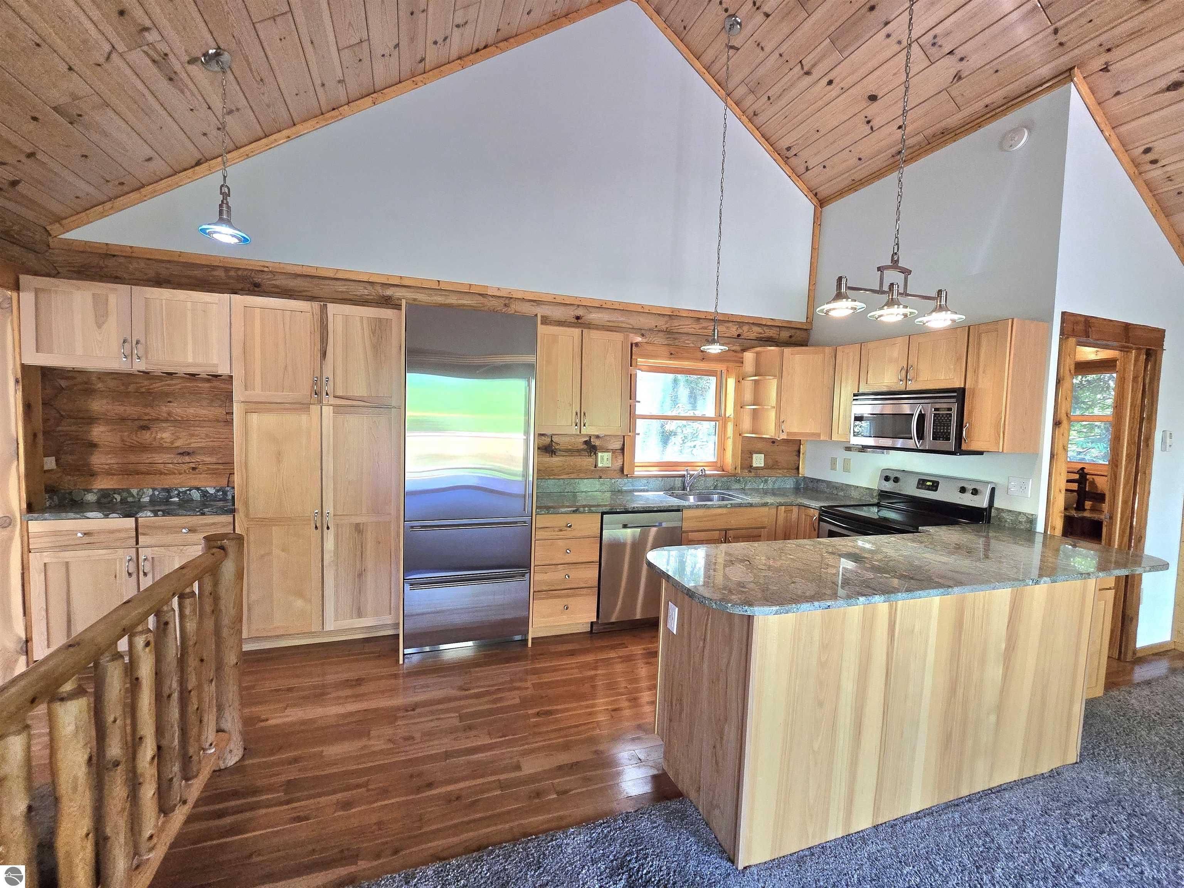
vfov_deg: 89.9
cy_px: 444
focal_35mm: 13
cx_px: 592
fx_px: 445
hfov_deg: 106.2
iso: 320
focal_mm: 2.2
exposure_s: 1/60.2
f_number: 2.2
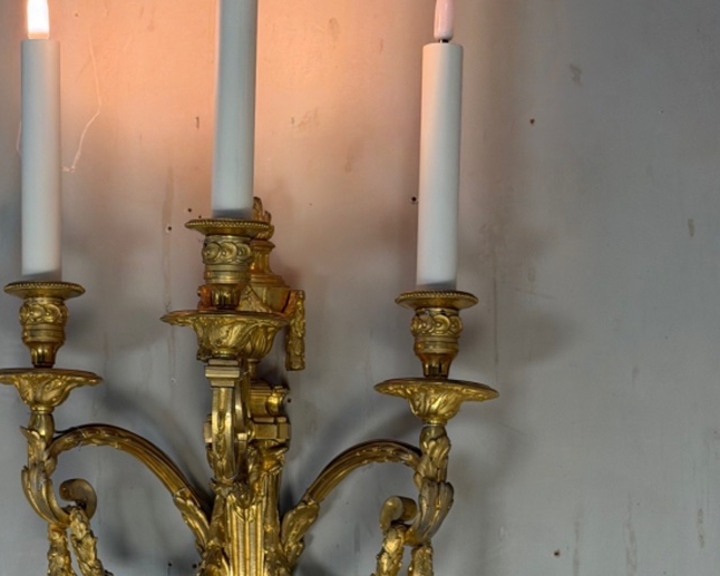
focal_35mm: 87
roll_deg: -0.6
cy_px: 372
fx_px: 1854
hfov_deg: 21.9
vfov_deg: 17.6
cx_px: 272
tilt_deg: +3.3
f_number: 1.78
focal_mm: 6.76
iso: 80
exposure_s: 1/100
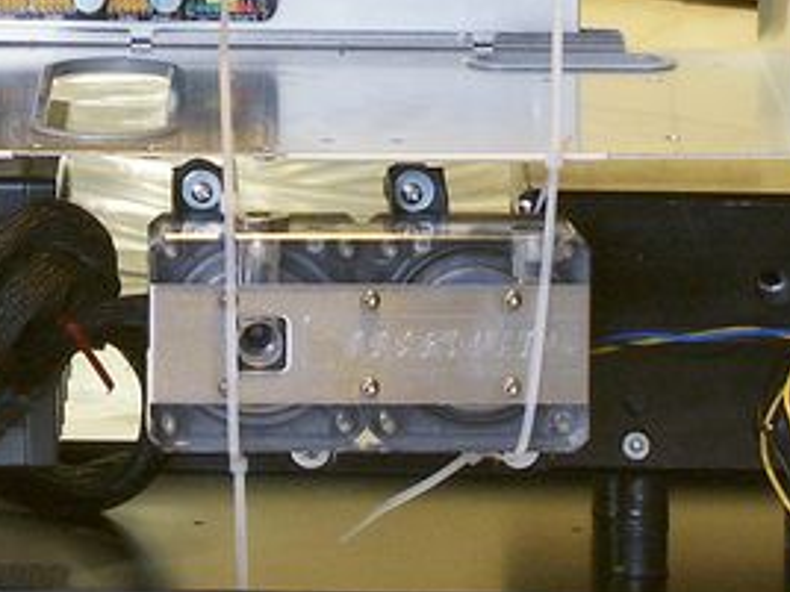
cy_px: -206
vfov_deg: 4.7
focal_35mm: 314
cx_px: 265
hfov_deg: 6.3
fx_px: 7166
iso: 200
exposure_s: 1/4
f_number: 8
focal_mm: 26.1
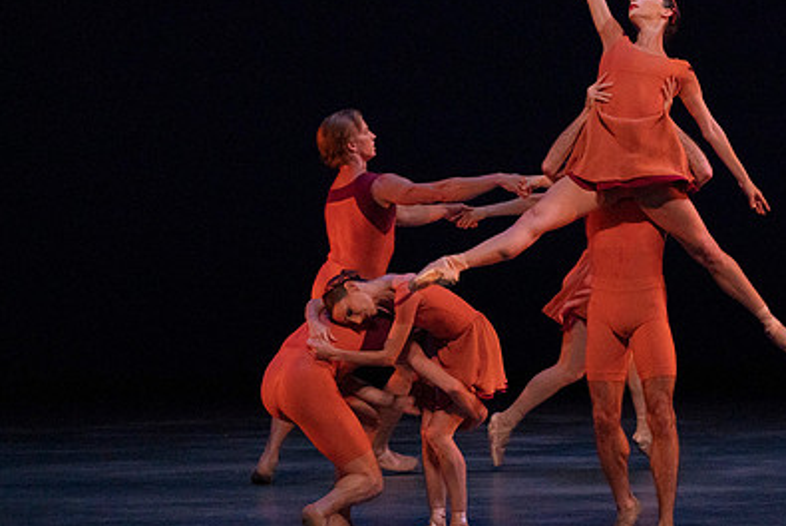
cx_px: 545
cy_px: 198
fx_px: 9133
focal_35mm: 418
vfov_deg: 3.3
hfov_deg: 4.9
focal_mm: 285
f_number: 5.6
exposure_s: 1/400
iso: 12800
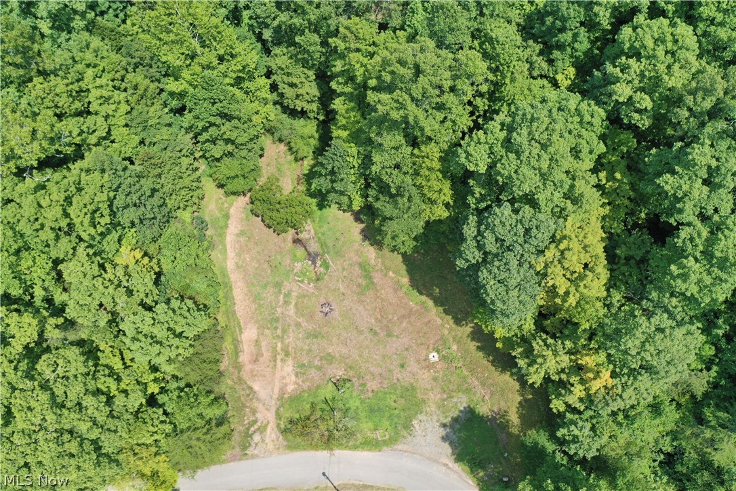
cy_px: 246
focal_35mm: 28
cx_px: 368
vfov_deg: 46.4
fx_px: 572
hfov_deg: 65.5
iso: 100
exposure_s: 1/240
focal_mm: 10.26
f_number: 3.5
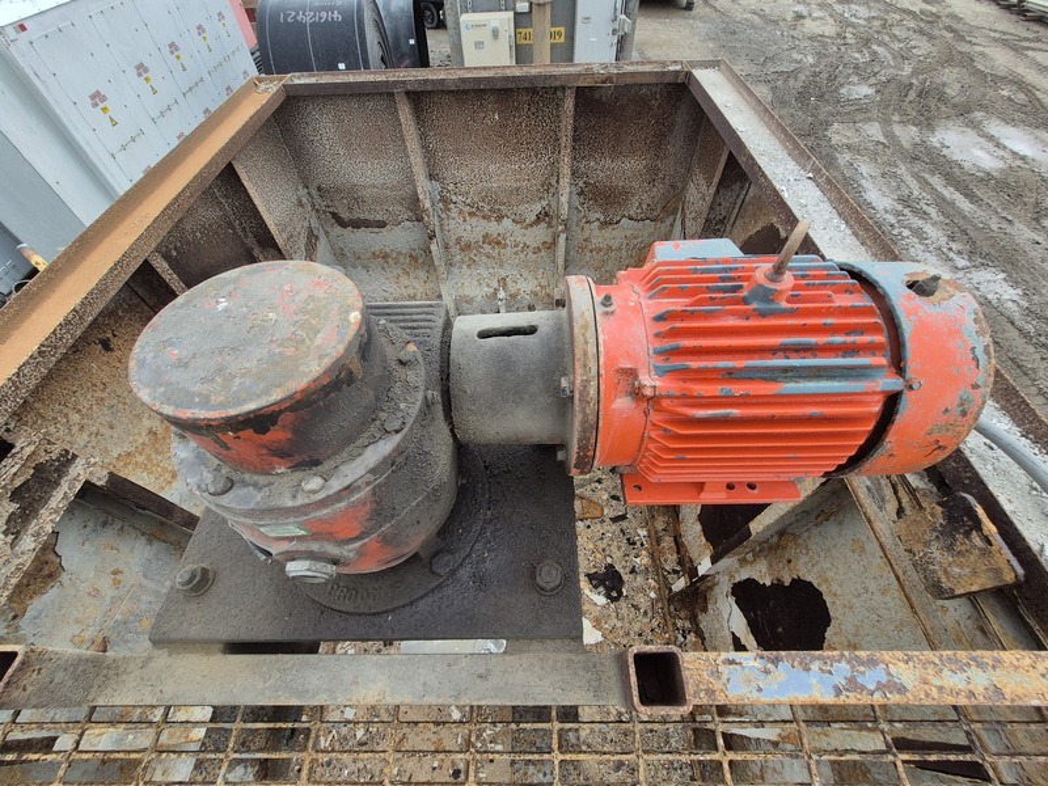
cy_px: 393
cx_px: 524
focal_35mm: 13
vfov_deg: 89.9
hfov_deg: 106.2
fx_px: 394
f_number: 2.2
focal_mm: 1.74
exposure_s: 1/222
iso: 50
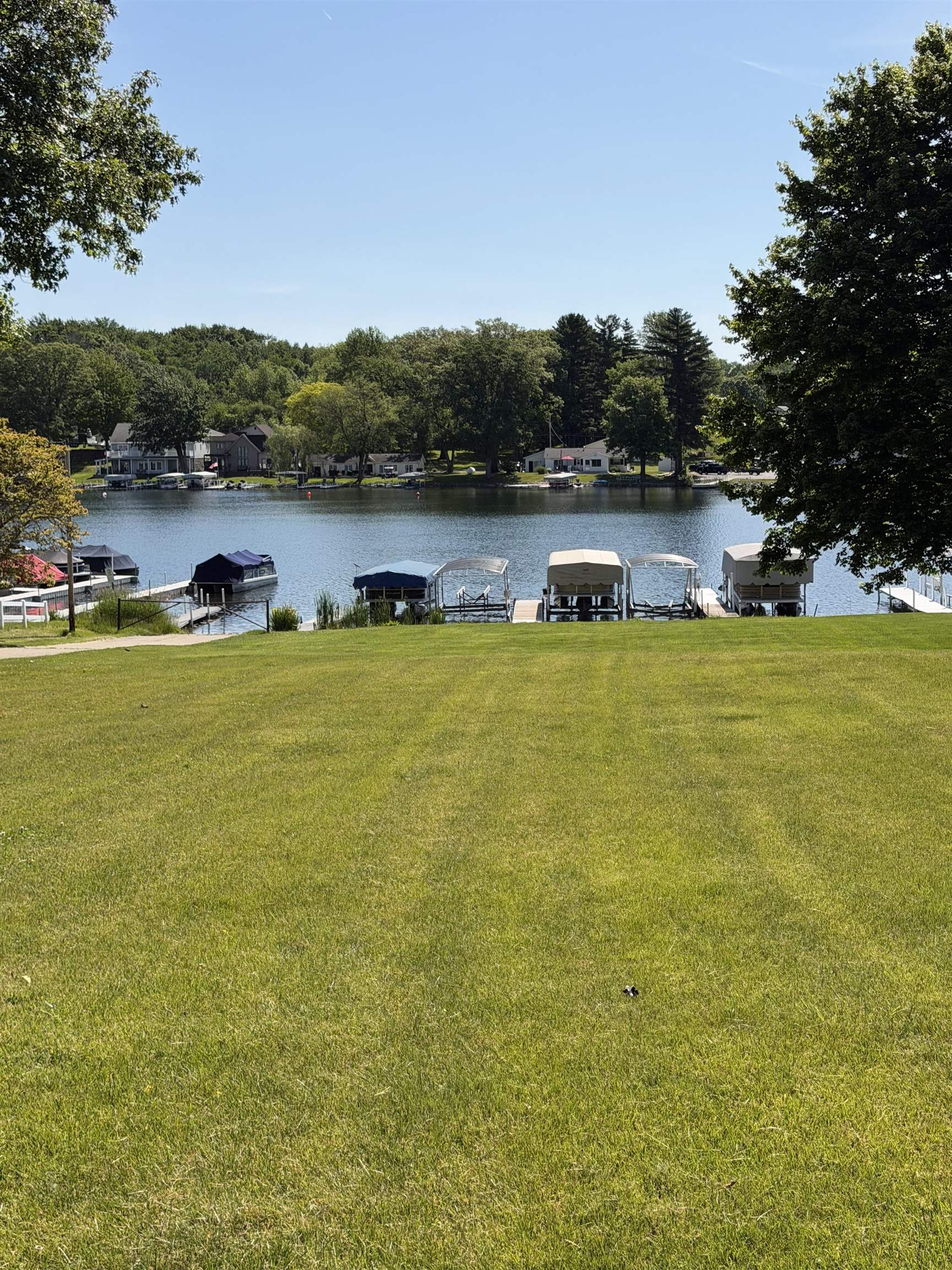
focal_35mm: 48
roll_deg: +0.2
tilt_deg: -6.5
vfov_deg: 39.7
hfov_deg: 30.3
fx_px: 1760
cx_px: 476
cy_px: 635
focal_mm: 6.76
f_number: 1.78
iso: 64
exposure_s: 1/6024
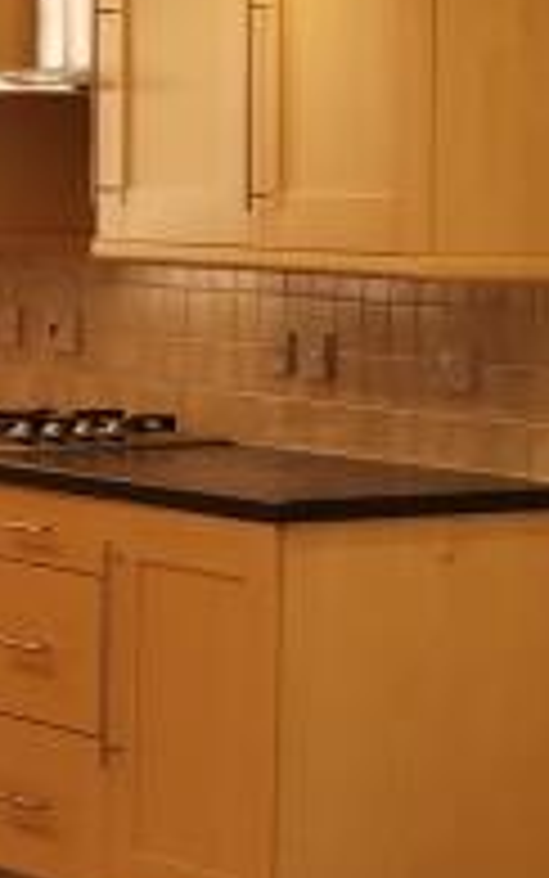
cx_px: 1570
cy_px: 360
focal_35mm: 150
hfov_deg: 7.7
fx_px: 3588
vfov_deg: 13.9
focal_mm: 5.58
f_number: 1.8
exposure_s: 1/100
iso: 125
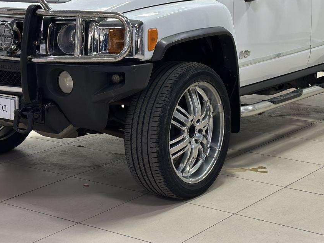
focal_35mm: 82
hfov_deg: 23.8
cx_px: 156
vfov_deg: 17.8
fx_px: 767
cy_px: 45
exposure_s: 1/100
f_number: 1.78
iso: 100
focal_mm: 6.86
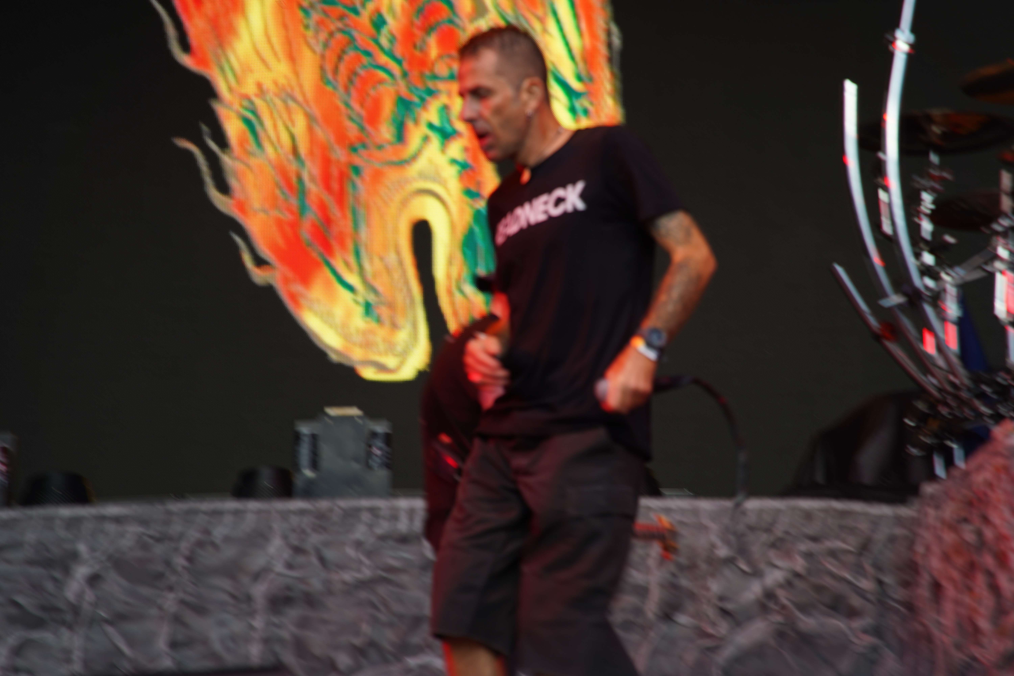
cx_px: 507
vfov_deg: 13.0
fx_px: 2957
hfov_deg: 19.5
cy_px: 338
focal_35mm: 105
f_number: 5
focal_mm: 105
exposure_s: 1/50
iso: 100
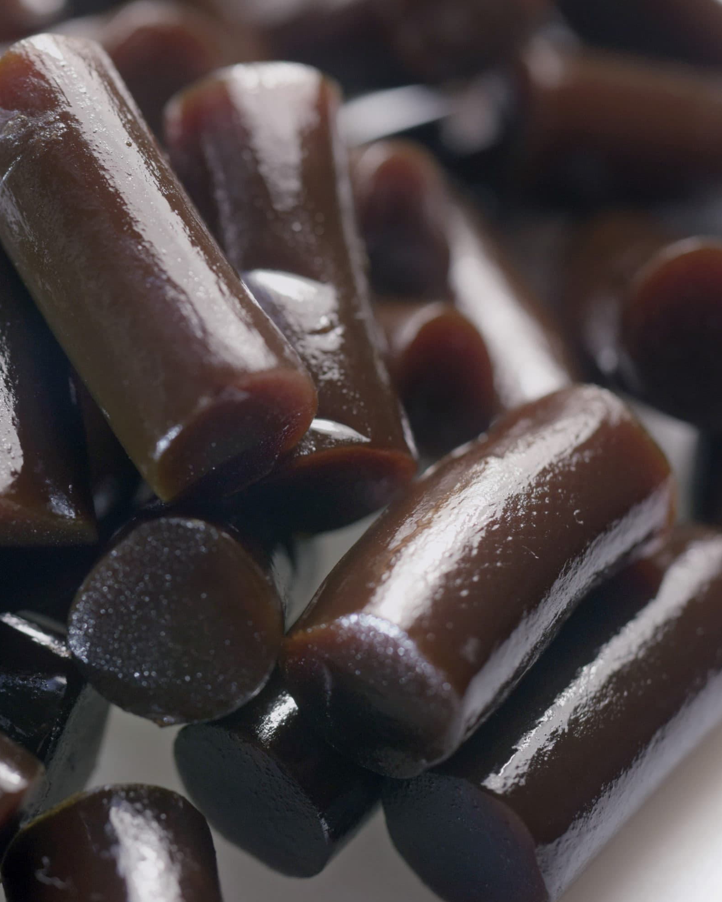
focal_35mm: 78
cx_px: 105
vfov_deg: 24.4
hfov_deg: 19.4
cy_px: 453
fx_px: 2083
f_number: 4
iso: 1000
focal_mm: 55
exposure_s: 1/125
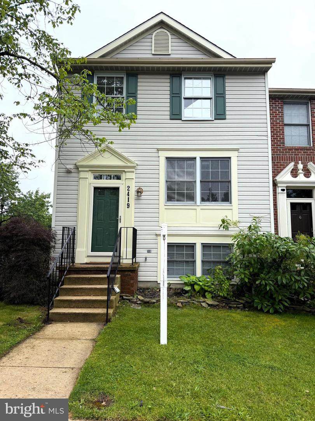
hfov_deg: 56.8
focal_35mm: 24
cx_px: 158
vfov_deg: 71.6
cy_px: 210
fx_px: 291
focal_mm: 6.76
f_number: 1.78
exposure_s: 1/2801
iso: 100
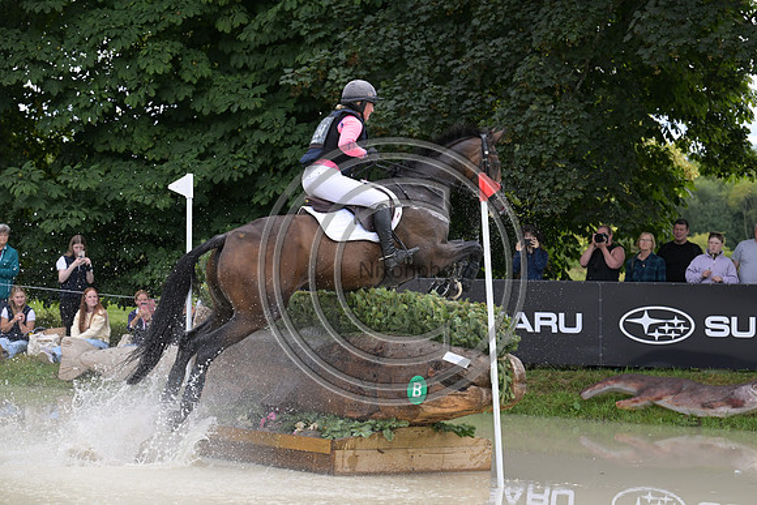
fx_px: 2313
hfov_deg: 18.6
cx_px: 378
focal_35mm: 110
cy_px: 252
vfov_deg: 12.5
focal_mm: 110
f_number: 5.6
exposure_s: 1/1250
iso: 1100
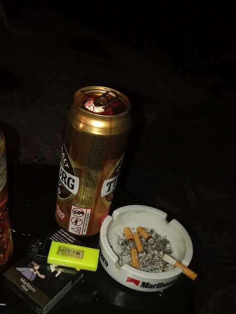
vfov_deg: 51.2
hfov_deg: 40.2
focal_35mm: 35
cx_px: 79
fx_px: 318
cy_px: 219
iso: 454
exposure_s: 1/33.3
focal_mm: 3.4
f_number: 2.2
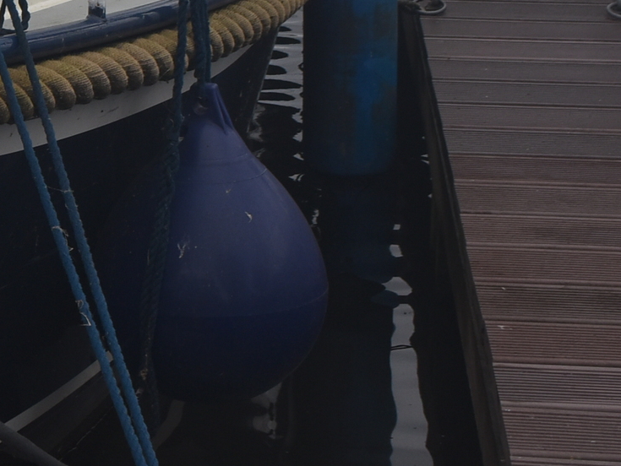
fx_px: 2818
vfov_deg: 9.2
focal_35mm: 157
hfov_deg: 12.0
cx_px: -301
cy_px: -223
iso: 250
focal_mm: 32
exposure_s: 1/250
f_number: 8
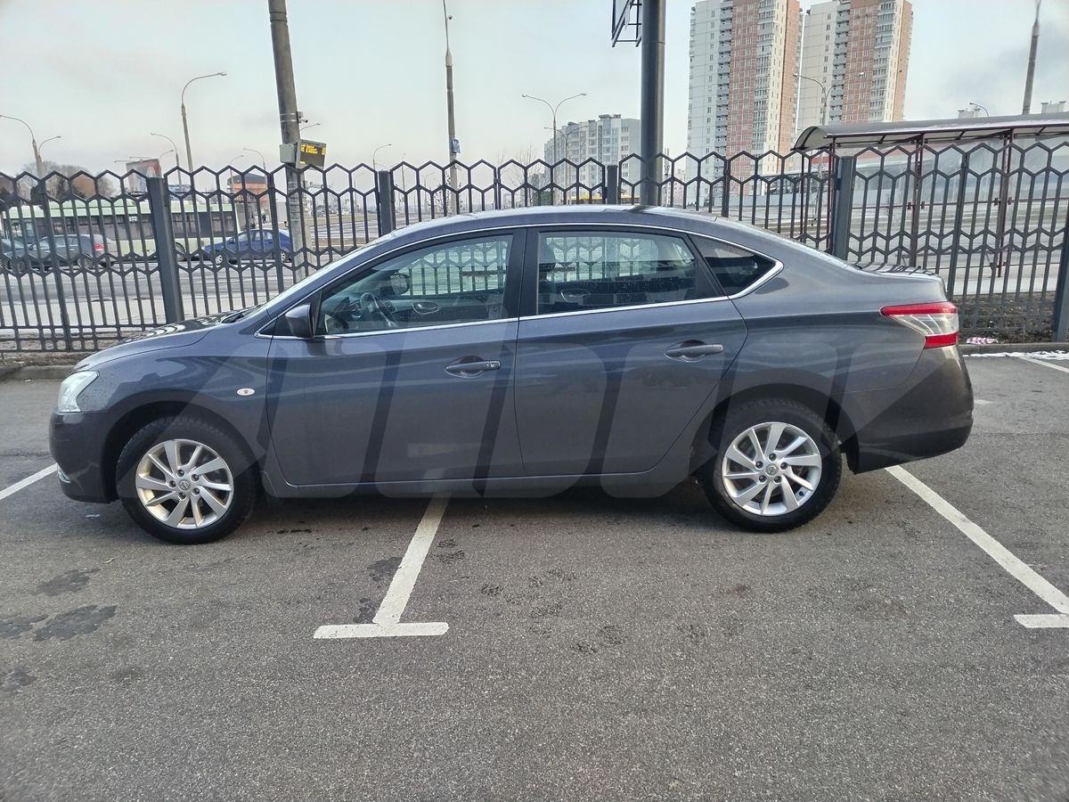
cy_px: 401
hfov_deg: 67.3
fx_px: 803
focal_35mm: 26
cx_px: 534
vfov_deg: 53.1
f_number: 1.8
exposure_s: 1/127
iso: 100
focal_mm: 4.75
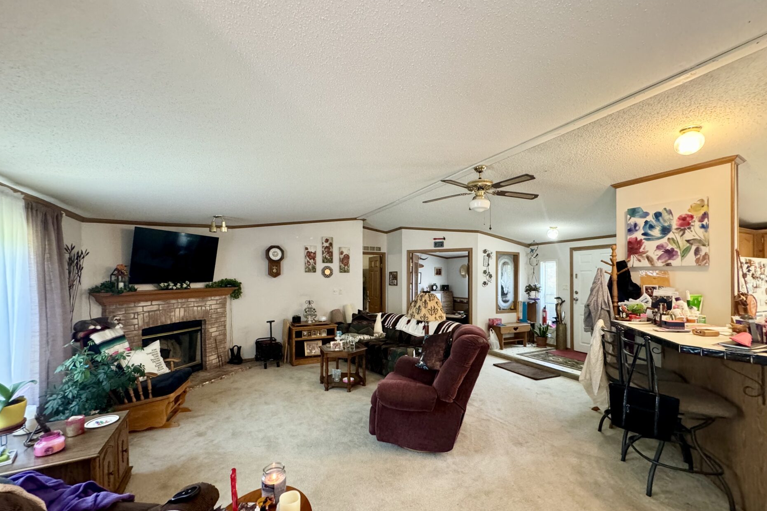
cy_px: 277
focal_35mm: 15
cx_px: 376
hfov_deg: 100.4
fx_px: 320
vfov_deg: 77.2
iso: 320
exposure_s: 1/60
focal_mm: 2.22
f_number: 2.2
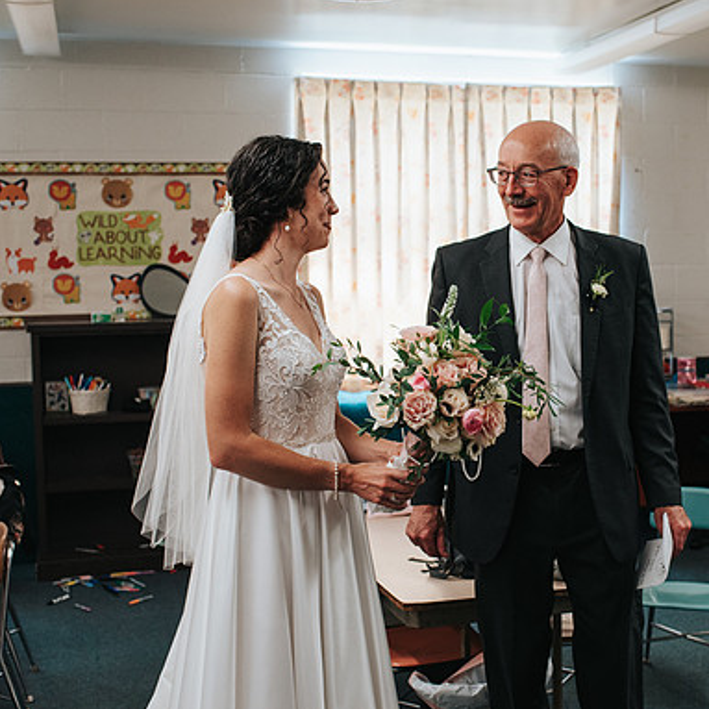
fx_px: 1205
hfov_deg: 32.5
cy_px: 354
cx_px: 468
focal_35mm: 52
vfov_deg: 32.8
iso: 900
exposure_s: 1/125
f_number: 3.2
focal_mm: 35
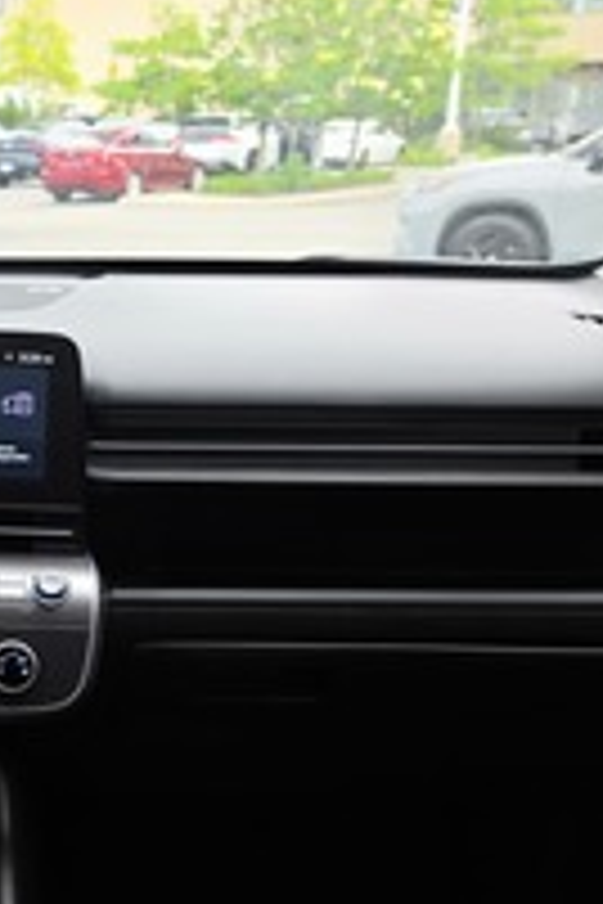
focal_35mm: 50
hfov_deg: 24.6
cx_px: -108
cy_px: 519
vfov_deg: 39.5
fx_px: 1256
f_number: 1.4
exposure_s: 1/180
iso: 40
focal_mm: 6.5
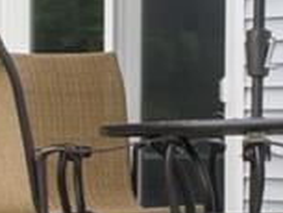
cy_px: 210
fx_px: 1890
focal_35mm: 231
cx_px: 80
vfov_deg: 6.4
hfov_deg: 8.6
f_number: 11
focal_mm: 24
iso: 200
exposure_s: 1/40
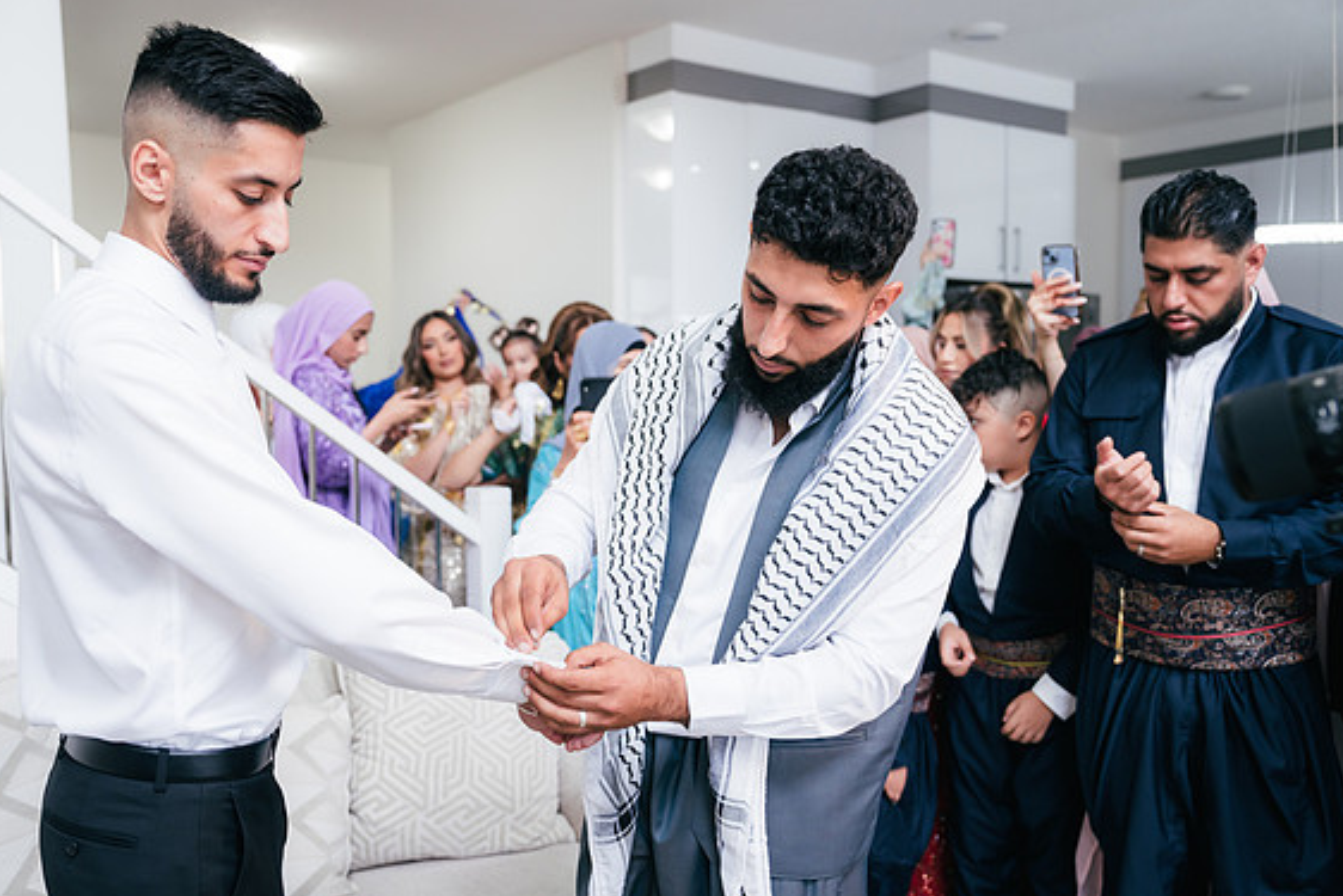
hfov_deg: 58.7
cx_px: 657
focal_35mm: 32
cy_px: 458
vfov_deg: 41.1
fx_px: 1194
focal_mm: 31
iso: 500
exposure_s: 1/160
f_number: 2.8
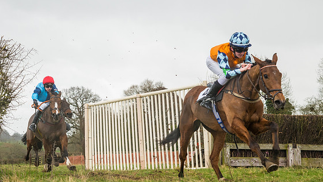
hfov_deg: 21.1
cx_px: 115
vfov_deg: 12.0
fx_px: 865
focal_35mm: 101
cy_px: 83
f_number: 5
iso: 1000
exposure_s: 1/1000
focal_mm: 70
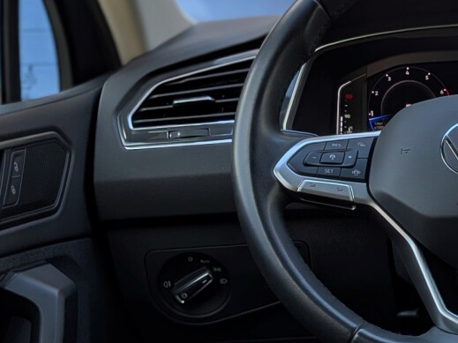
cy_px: 294
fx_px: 979
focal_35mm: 74
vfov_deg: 19.6
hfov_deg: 24.6
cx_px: 501
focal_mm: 4.53
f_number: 1.7
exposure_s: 1/378
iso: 30
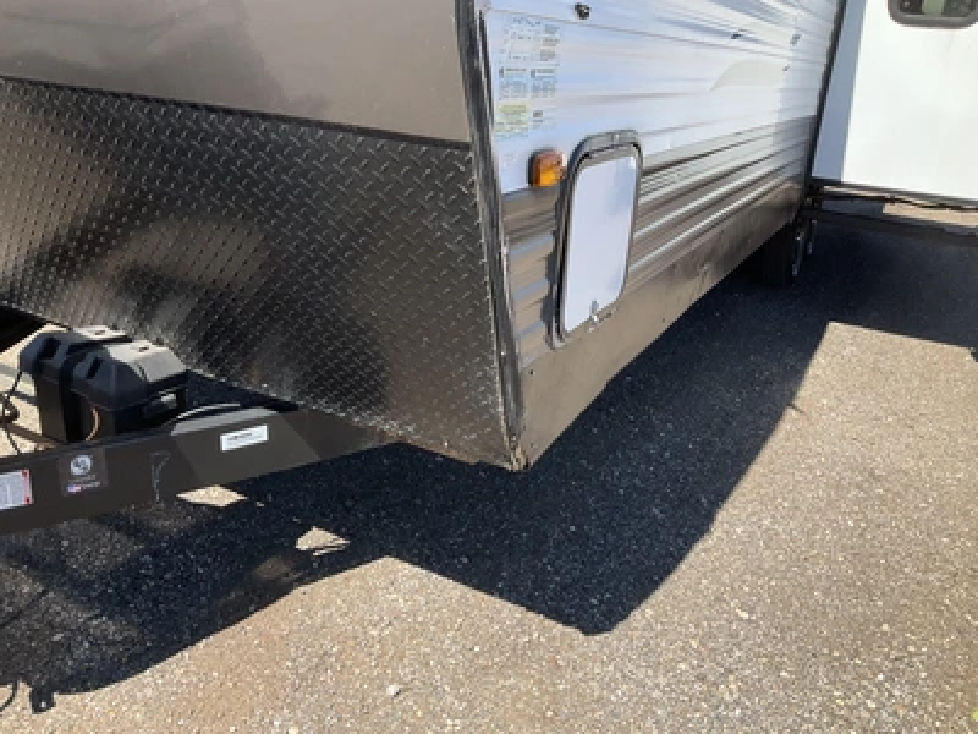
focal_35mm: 29
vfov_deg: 48.2
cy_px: 367
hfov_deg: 61.7
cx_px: 489
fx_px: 819
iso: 25
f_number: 1.8
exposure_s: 1/1015
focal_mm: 3
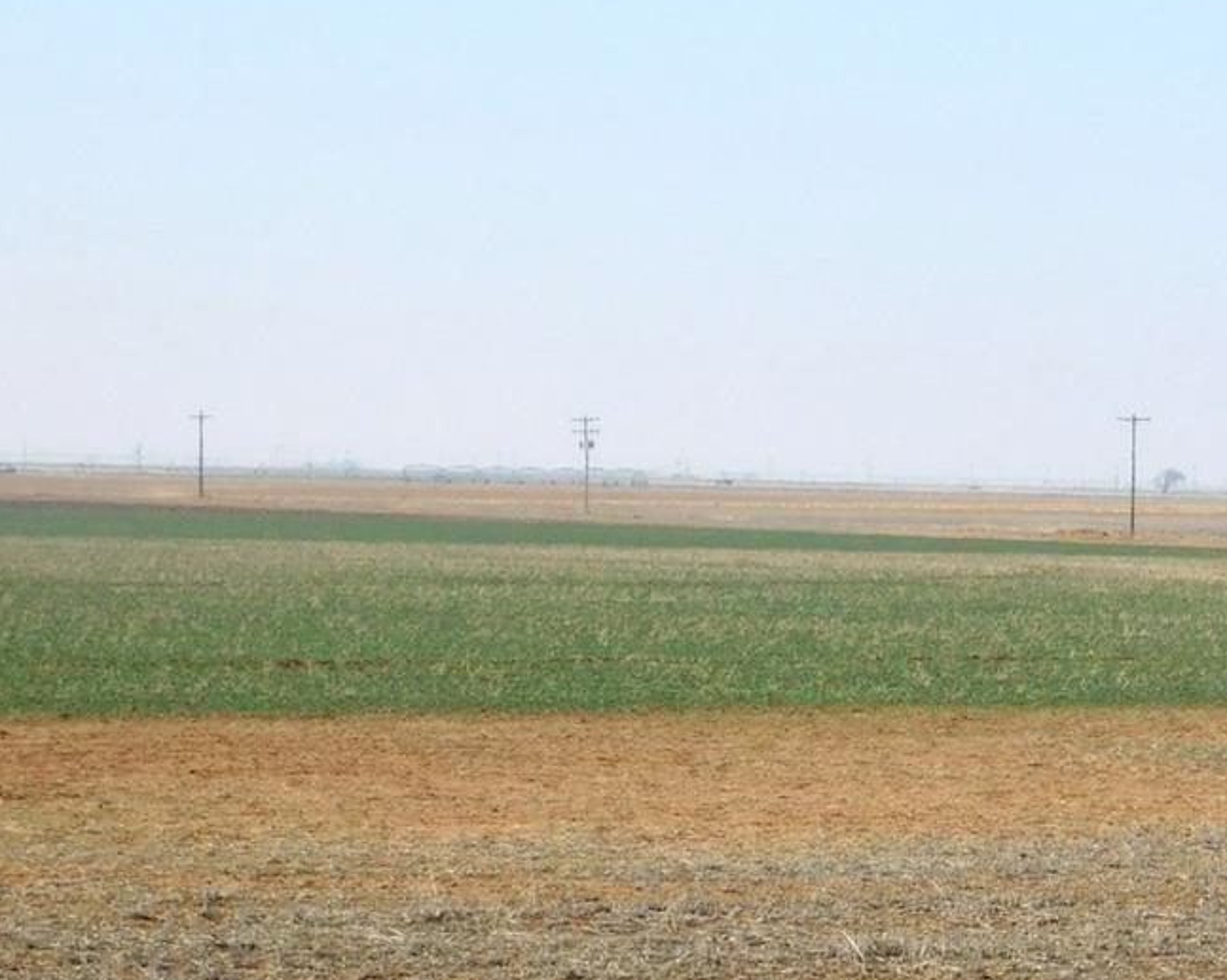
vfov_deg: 7.5
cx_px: 1388
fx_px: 7477
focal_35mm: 206
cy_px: 770
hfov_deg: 9.3
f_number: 4.5
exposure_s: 1/1000
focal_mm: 16.1
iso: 125
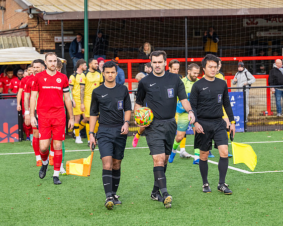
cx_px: 140
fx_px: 924
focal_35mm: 110
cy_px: 113
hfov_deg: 17.4
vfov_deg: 14.0
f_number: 4
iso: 800
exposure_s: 1/1600
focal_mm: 98
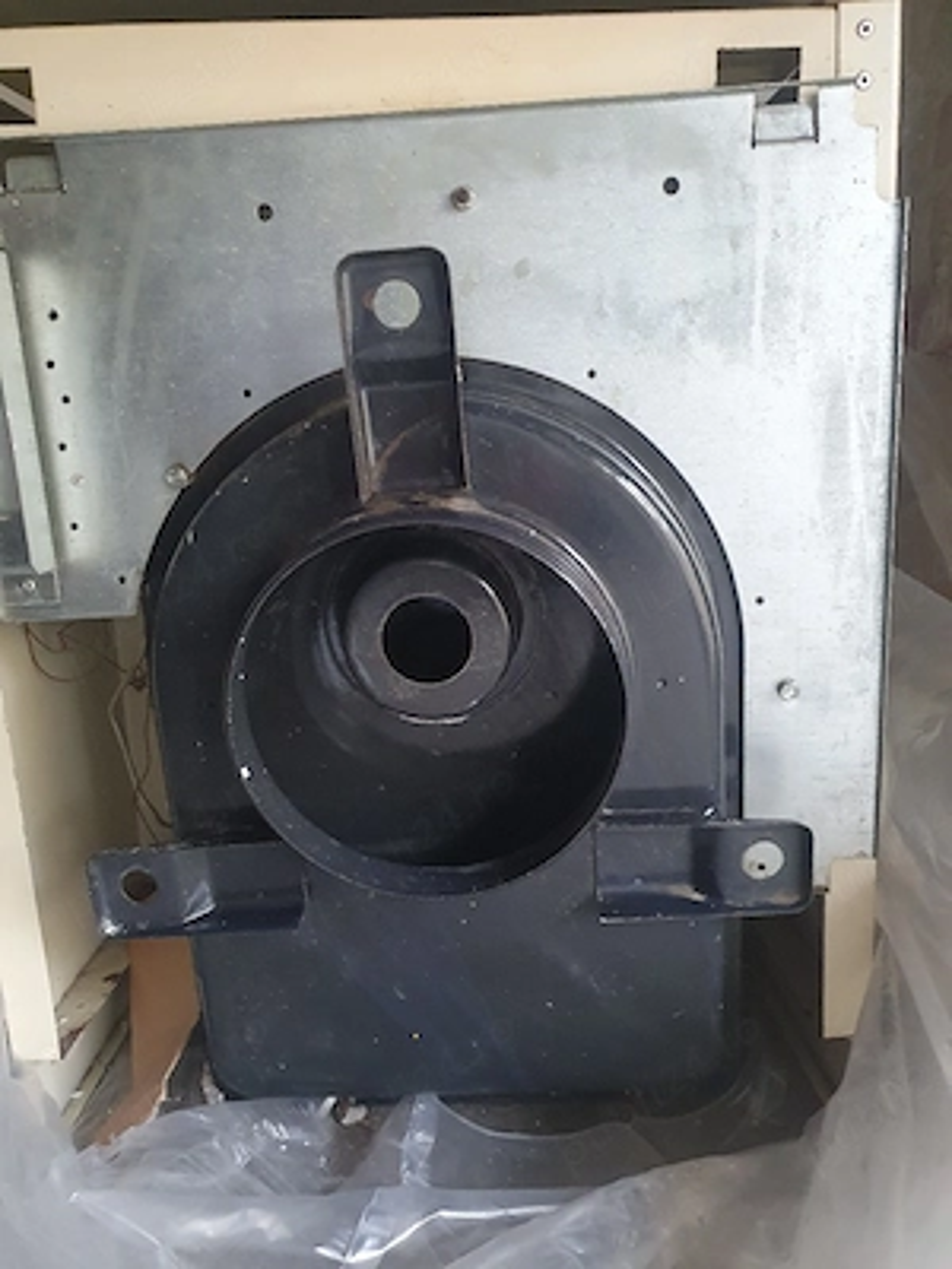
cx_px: 476
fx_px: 953
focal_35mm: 26
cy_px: 634
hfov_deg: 53.1
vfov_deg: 67.3
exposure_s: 1/50
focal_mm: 4.32
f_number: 1.5
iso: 500
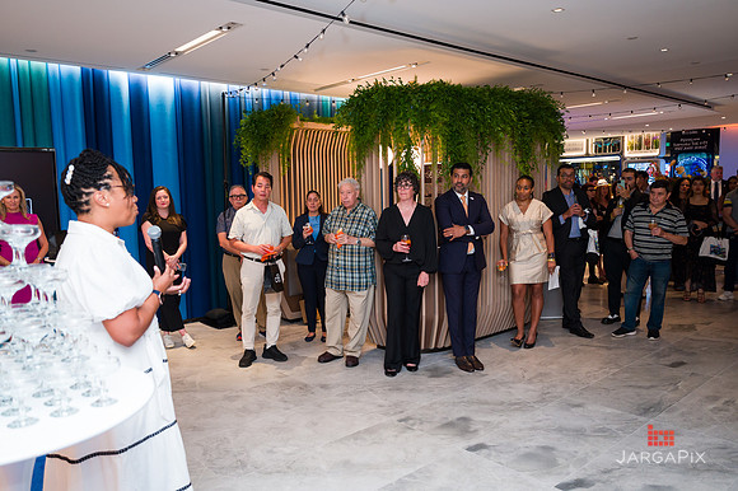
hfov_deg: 66.7
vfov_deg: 47.3
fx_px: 560
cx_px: 369
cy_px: 246
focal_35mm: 27
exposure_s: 1/160
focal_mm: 26.5
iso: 800
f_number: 3.2
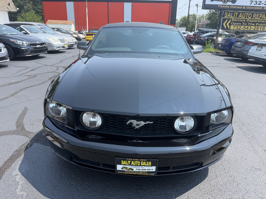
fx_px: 184
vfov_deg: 56.8
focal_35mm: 24
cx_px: 133
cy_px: 100
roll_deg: -1.7
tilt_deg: -18.4
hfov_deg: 71.6
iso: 80
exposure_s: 1/1812
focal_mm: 6.76
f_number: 1.78
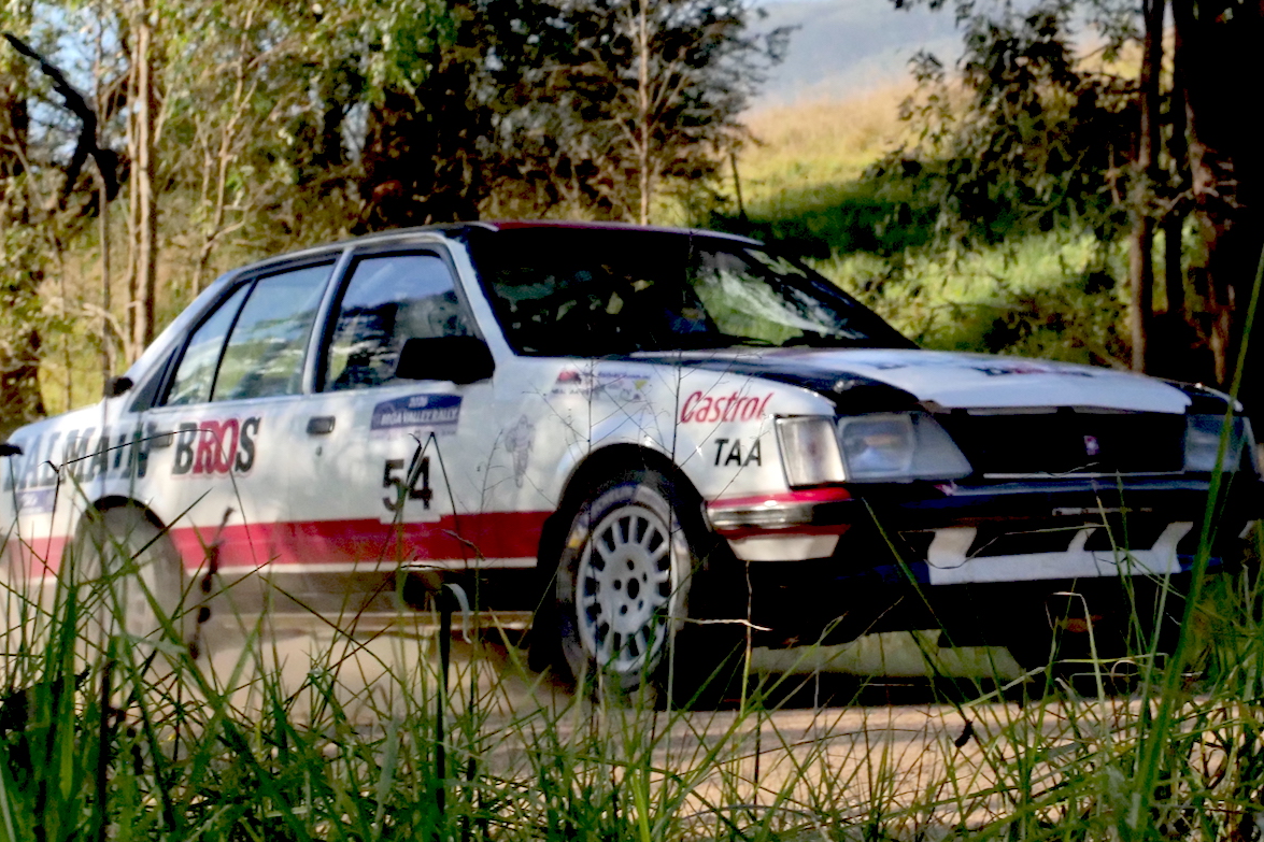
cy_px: 379
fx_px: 1790
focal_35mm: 51
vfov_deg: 26.5
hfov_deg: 38.9
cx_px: 624
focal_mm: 24
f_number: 5
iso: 200
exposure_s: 1/2000
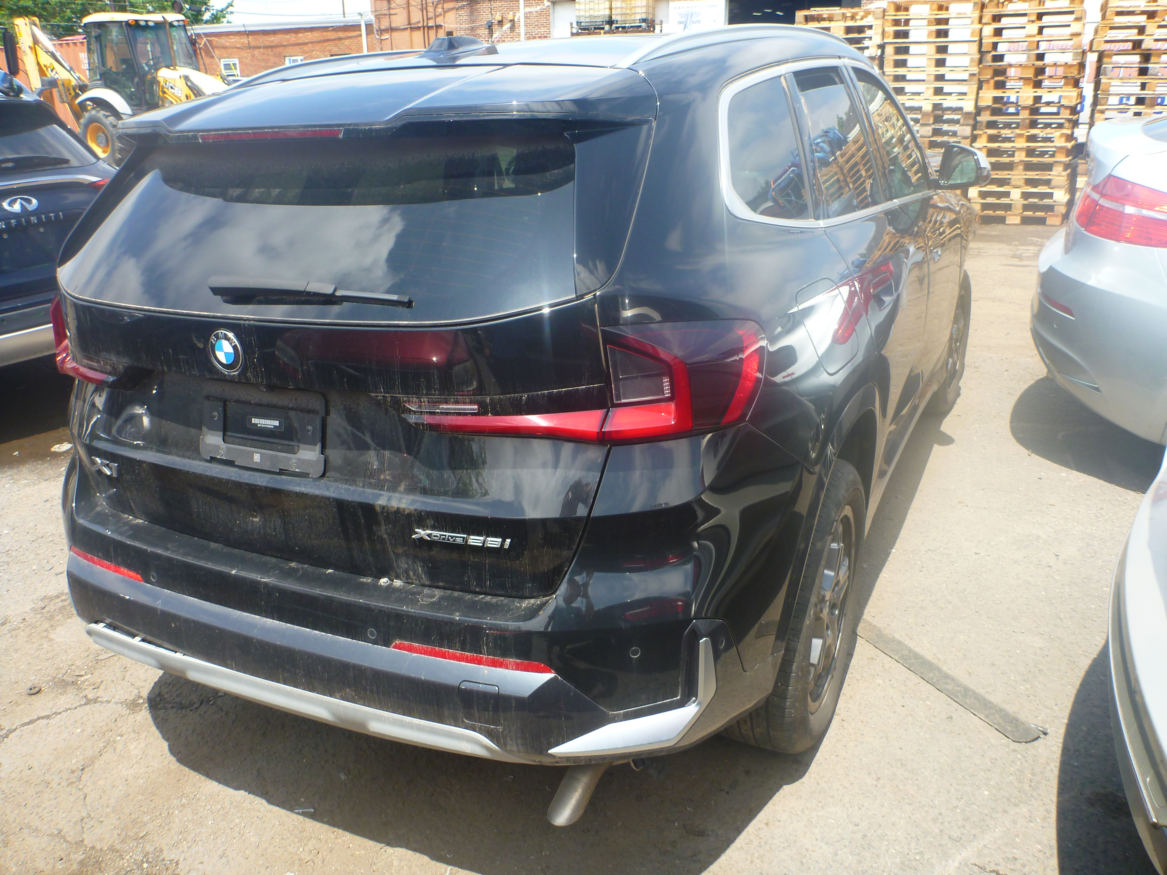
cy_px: 438
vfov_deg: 49.7
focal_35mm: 28
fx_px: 944
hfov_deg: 63.4
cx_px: 584
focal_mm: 4.9
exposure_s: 1/320
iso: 100
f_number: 3.3
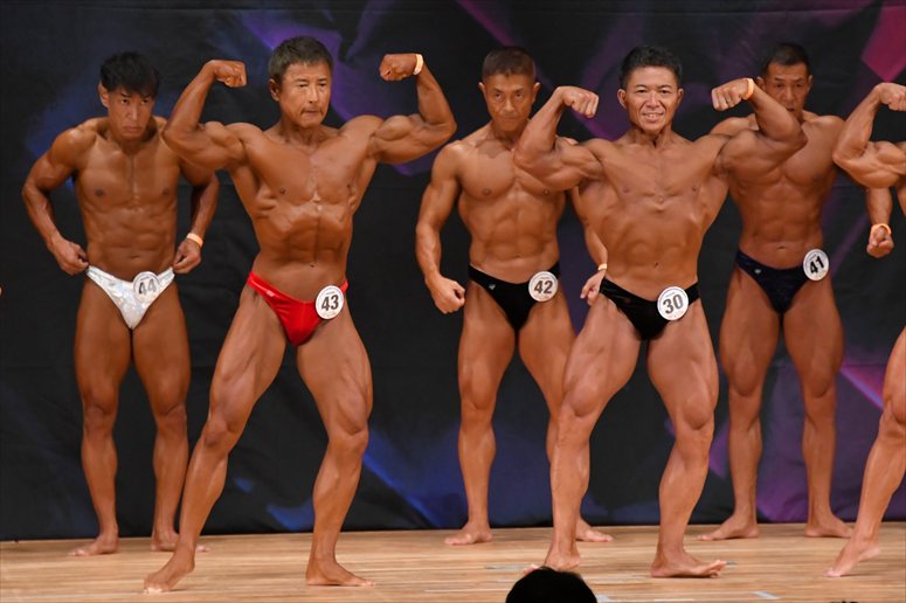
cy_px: 302
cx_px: 453
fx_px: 7924
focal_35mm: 315
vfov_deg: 4.4
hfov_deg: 6.5
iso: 4500
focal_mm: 210
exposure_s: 1/400
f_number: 5.6
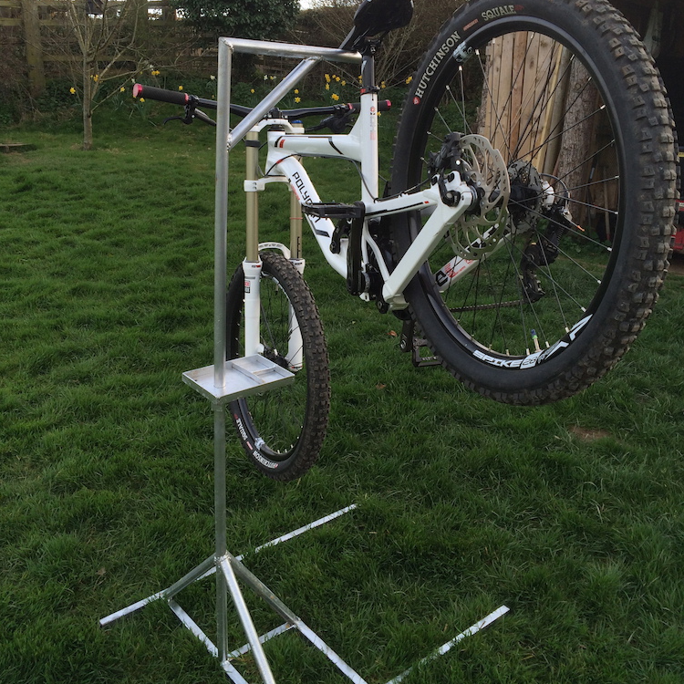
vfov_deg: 47.0
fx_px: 782
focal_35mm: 35
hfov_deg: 47.2
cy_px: 281
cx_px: 335
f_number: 2.2
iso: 32
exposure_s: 1/243
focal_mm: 4.15
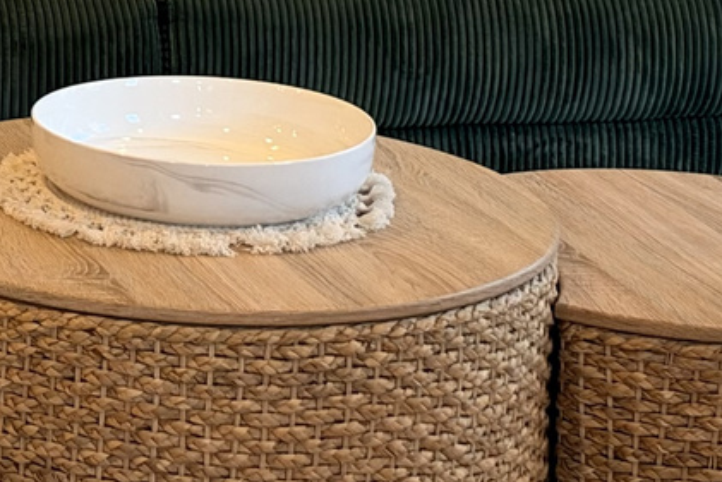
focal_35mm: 162
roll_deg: -0.5
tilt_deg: -5.8
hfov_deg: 12.4
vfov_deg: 8.2
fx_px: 3250
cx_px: -137
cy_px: -357
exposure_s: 1/120
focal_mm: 6.93
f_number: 1.8
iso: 250
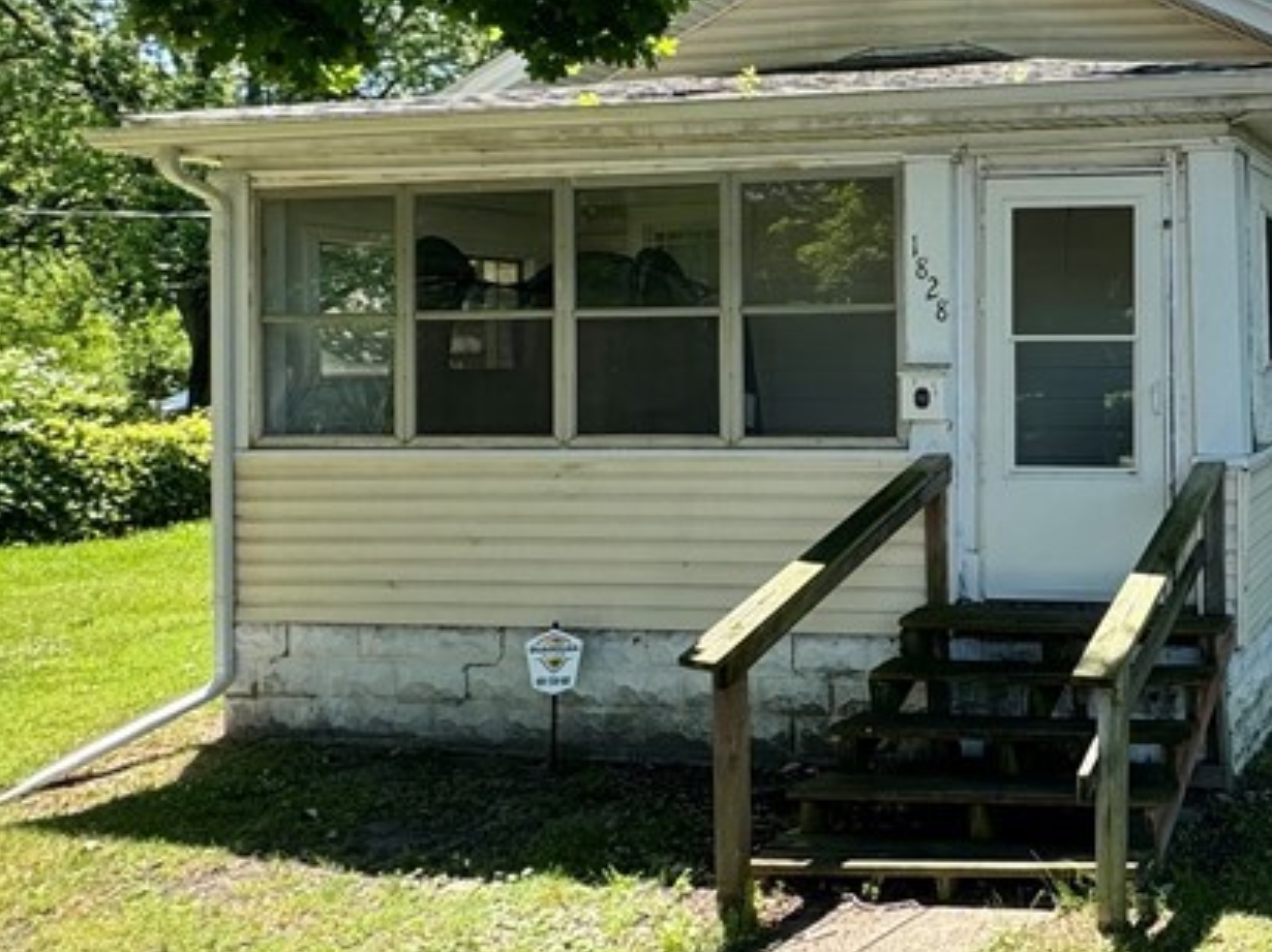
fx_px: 1285
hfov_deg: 43.5
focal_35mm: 35
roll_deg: +0.6
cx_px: 1325
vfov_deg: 40.4
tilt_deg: -0.5
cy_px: 372
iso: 40
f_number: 2.2
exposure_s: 1/386
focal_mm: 2.22
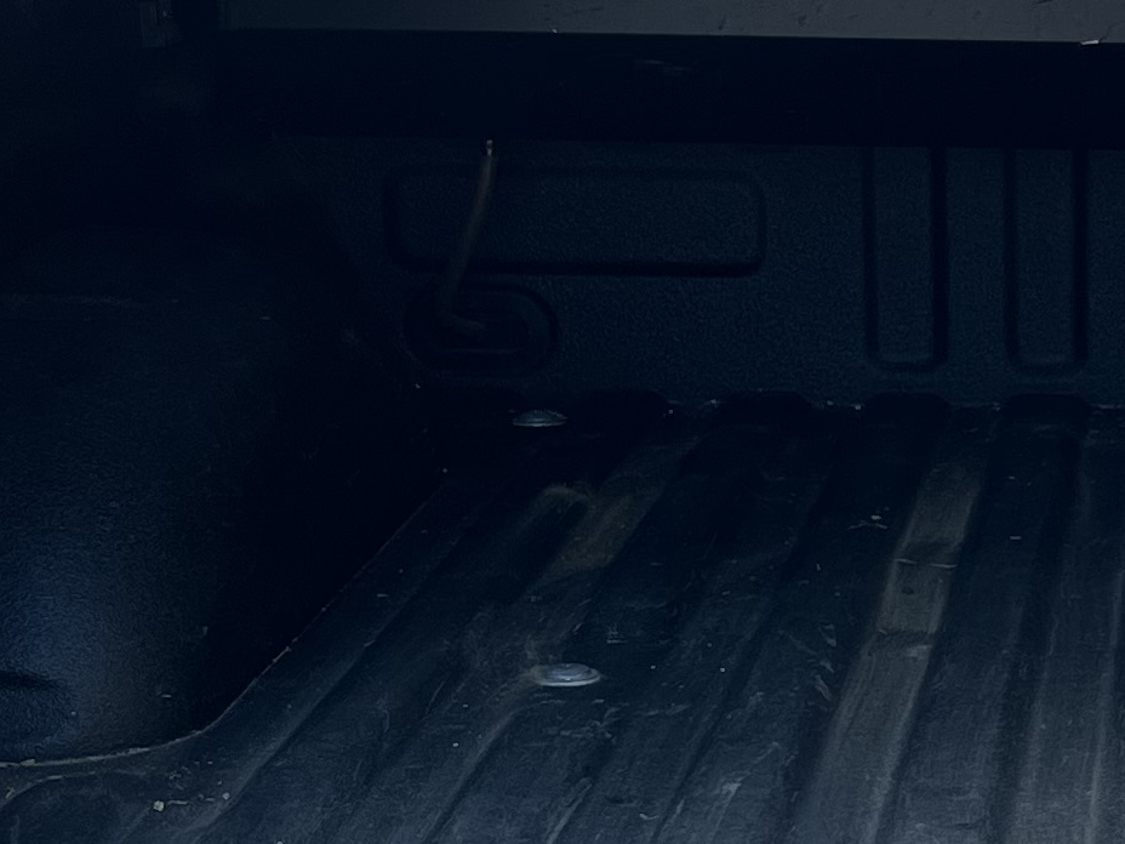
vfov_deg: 13.0
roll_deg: +1.5
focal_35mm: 113
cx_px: 1323
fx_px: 3672
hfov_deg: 16.7
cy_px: 738
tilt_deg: -18.2
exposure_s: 1/493
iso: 50
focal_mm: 5.7
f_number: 1.5
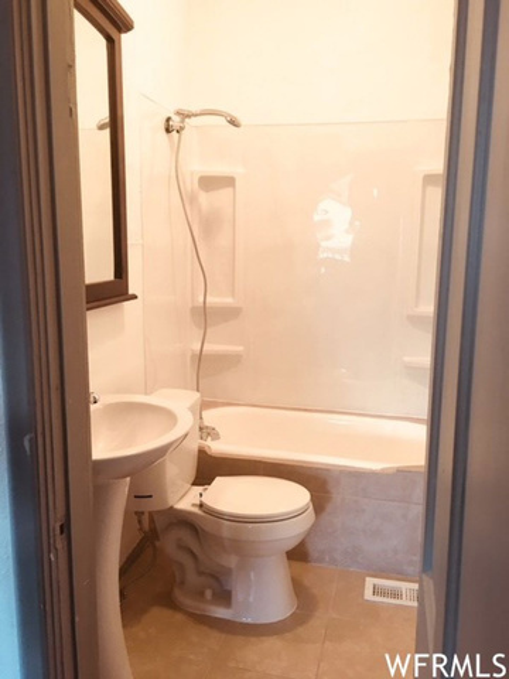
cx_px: 254
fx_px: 569
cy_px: 340
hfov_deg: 48.2
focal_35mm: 29
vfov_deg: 61.7
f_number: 2.2
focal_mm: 4.15
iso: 64
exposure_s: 1/30
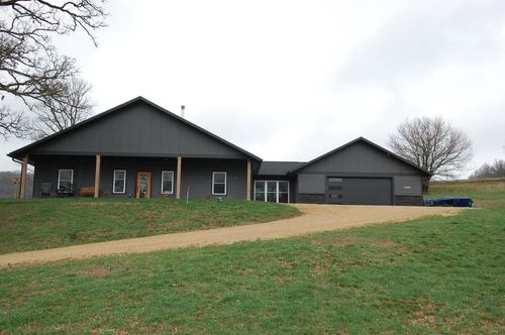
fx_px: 504
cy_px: 168
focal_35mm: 36
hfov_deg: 53.2
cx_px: 252
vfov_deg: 36.8
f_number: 6.3
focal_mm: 24
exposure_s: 1/160
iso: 200
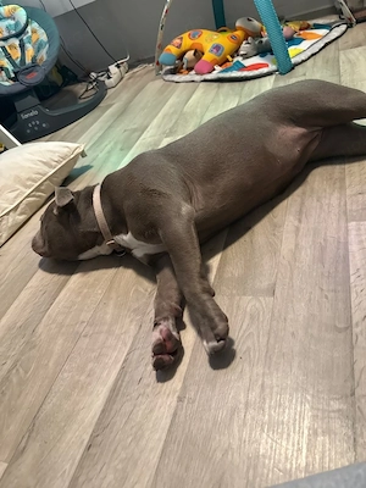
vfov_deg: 71.6
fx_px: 338
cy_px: 244
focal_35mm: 24
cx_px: 183
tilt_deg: -36.0
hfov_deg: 56.8
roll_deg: +19.7
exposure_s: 1/50
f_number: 1.78
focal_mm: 6.76
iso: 640
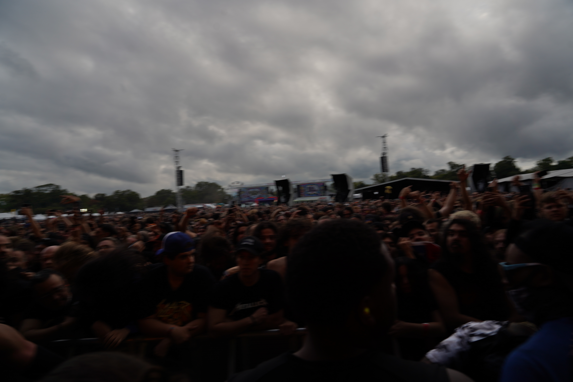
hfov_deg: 73.7
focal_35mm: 24
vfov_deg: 53.1
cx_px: 286
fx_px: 382
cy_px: 191
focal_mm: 24
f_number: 7.1
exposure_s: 1/100
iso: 100
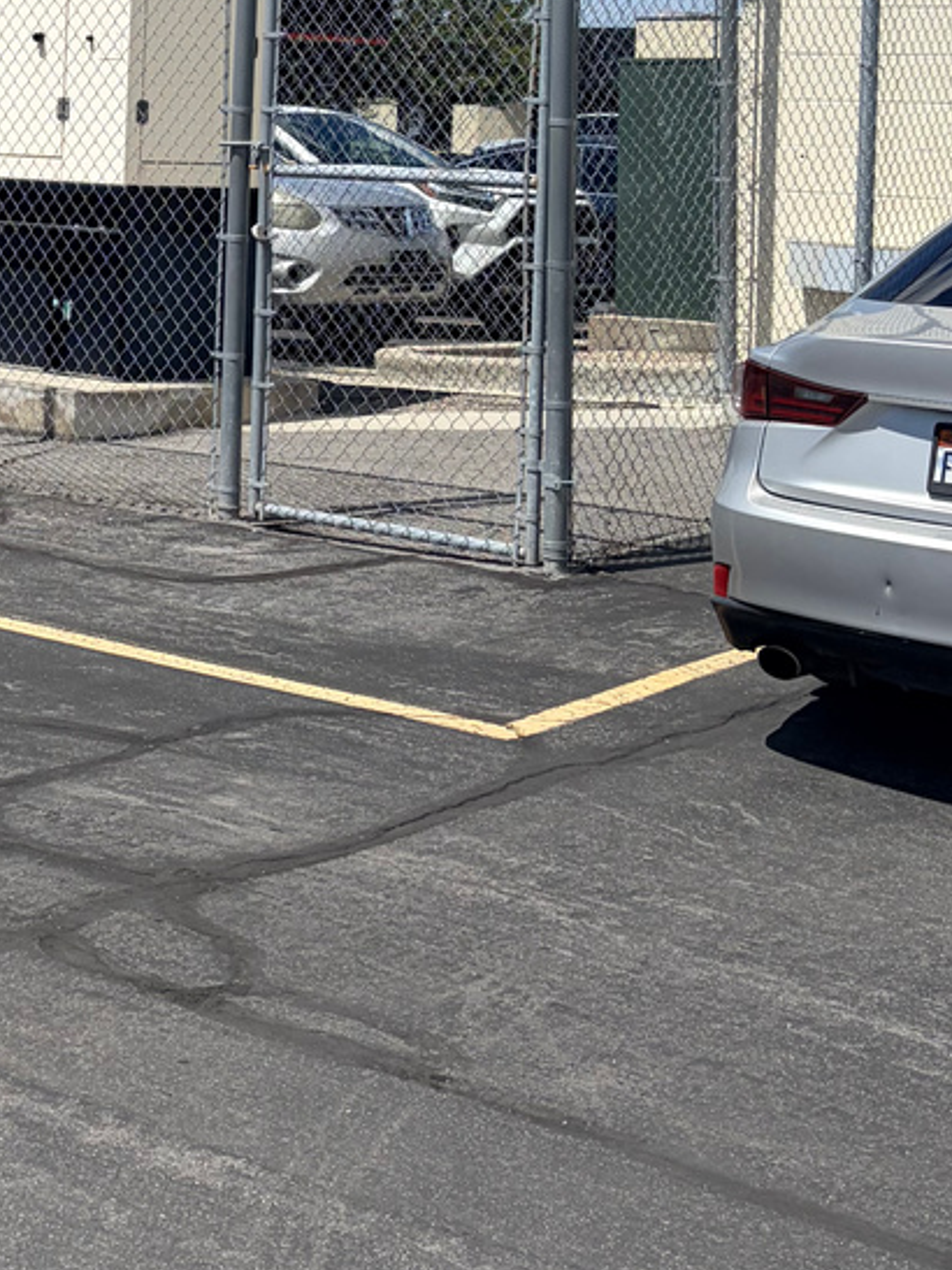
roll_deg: +0.8
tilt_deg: -0.5
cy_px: 132
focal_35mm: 73
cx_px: -144
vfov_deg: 25.8
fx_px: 2678
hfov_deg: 19.2
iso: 64
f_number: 1.6
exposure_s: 1/7813
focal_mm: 5.96
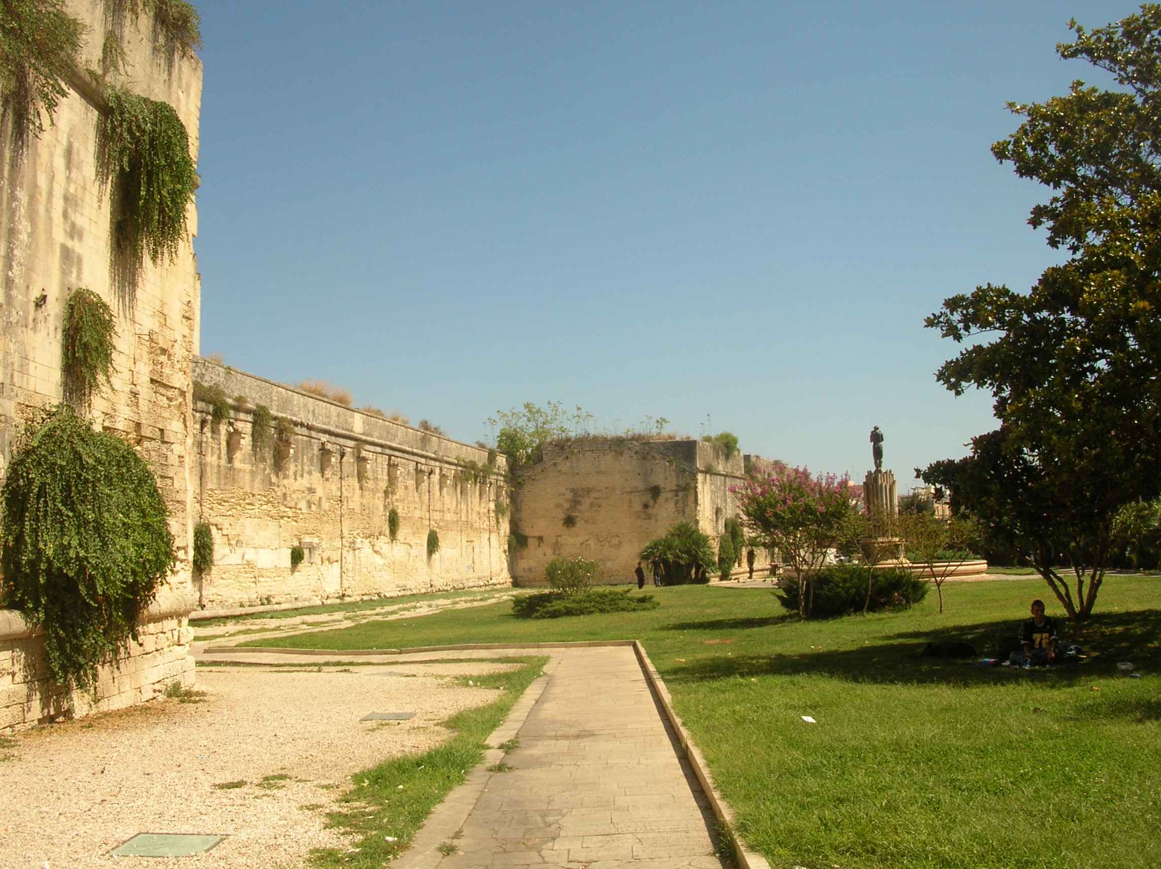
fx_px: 1173
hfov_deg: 52.7
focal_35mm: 35
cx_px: 580
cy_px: 434
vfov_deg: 40.6
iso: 50
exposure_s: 1/363
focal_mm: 5.8
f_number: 5.6
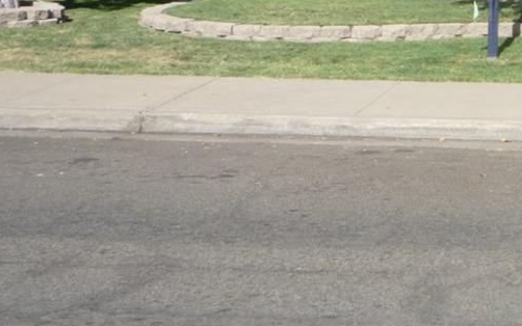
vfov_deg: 13.3
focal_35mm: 95
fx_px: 1352
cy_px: -88
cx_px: 684
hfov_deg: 20.0
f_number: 4
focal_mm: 5.2
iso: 100
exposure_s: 1/640
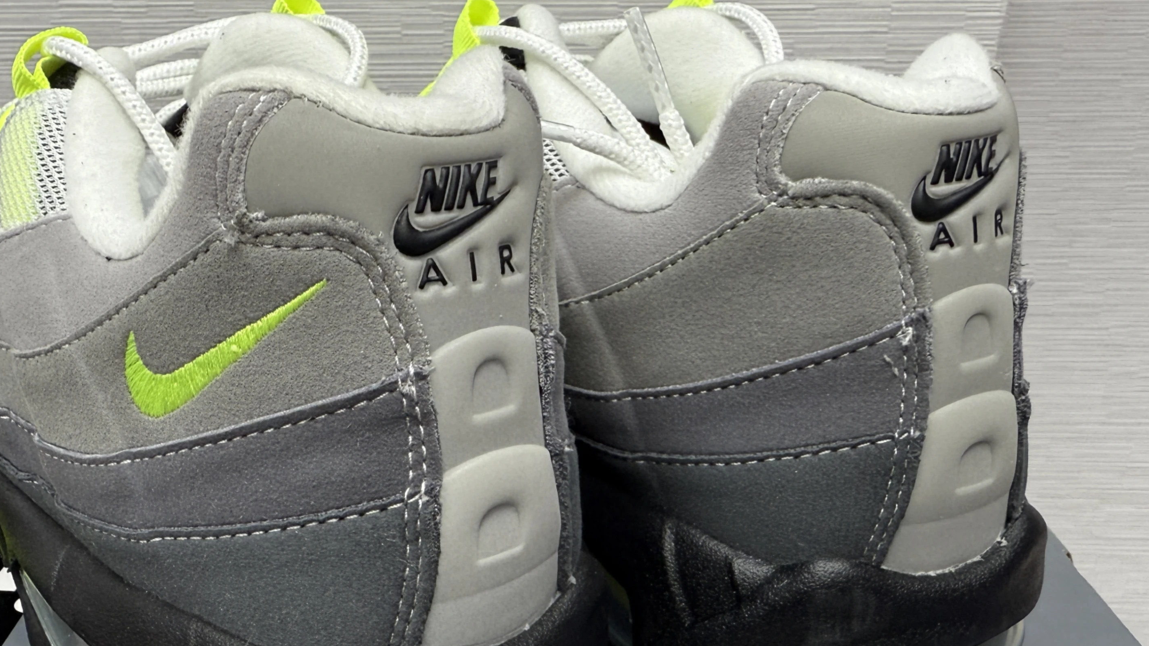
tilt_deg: -22.3
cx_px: 533
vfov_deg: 33.7
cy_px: 355
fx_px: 1066
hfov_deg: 56.6
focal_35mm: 35
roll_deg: +0.9
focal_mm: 2.22
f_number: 2.2
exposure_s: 1/99
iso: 100
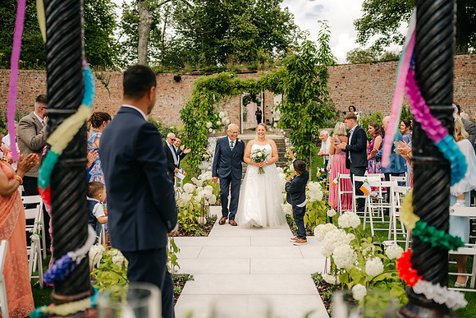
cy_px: 159
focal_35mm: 35
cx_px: 238
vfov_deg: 37.9
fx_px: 463
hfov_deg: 54.4
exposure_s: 1/2500
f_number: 2
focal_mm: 35
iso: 100
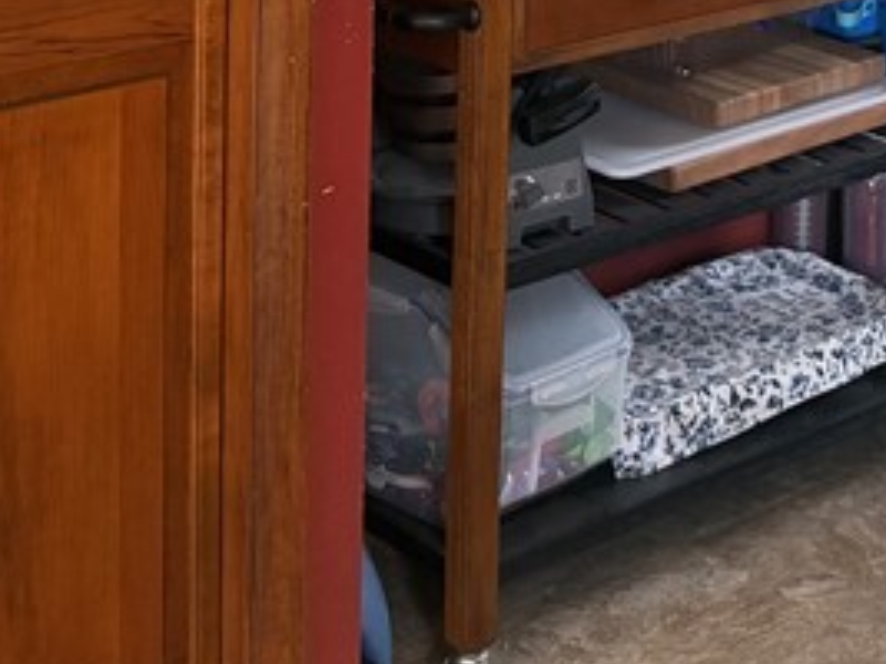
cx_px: 843
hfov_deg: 20.8
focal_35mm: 92
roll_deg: -1.6
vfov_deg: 14.7
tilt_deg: -6.1
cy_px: -378
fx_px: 2354
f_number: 1.78
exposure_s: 1/183
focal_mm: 6.76
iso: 200
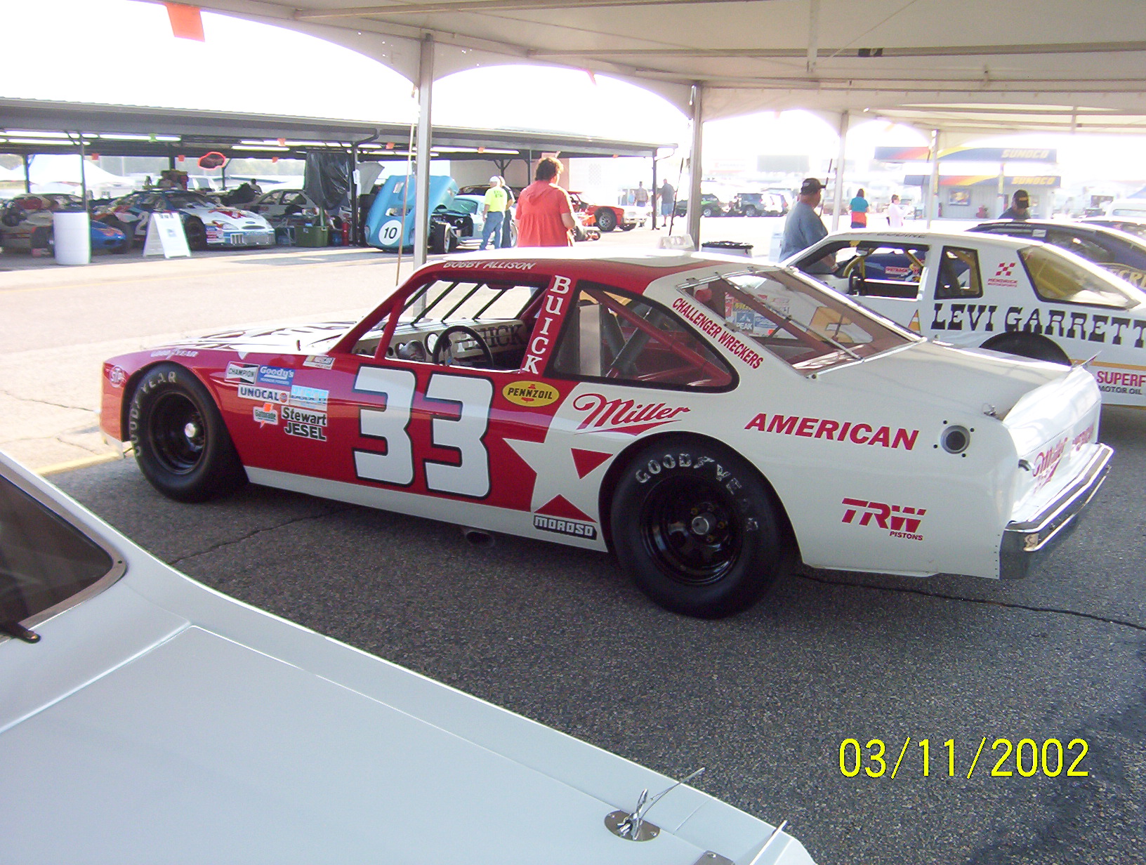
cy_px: 432
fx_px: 1195
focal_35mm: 36
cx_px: 573
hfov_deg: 51.2
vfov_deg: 39.8
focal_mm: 5.54
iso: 100
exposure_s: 1/334
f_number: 2.76
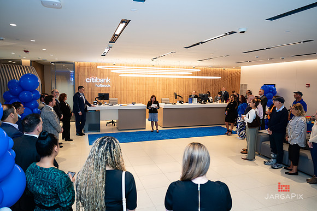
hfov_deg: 73.4
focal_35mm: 24
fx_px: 213
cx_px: 158
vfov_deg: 52.7
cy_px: 106
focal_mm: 24
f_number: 3.5
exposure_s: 1/200
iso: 500
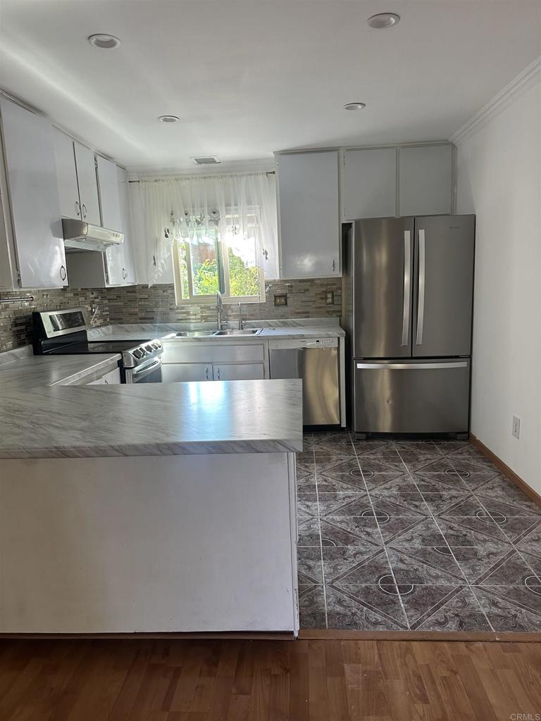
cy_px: 360
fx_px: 500
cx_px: 270
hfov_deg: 56.8
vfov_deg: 71.6
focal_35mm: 24
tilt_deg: -8.8
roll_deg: +1.8
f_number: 1.78
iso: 200
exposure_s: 1/121
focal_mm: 6.86
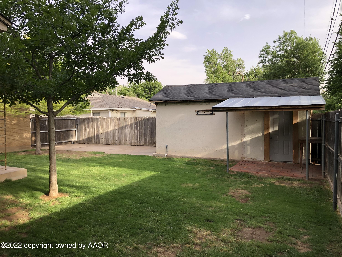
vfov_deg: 49.7
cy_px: 128
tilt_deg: -0.7
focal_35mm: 28
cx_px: 171
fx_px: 277
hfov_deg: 63.4
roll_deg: +2.3
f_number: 1.8
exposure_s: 1/337
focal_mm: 3.99
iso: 20
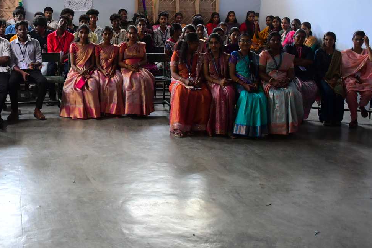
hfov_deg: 38.8
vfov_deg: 26.7
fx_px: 517
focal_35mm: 50
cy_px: 64
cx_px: 104
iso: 1800
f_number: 3.5
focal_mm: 20
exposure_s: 1/125
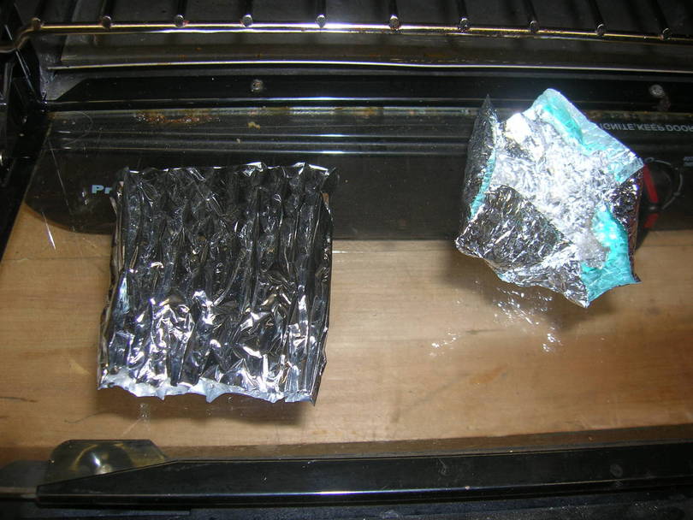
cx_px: 346
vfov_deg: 41.8
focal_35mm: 34
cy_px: 260
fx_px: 681
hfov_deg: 53.9
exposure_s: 1/60.1
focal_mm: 5.7
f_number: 2.9
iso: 50
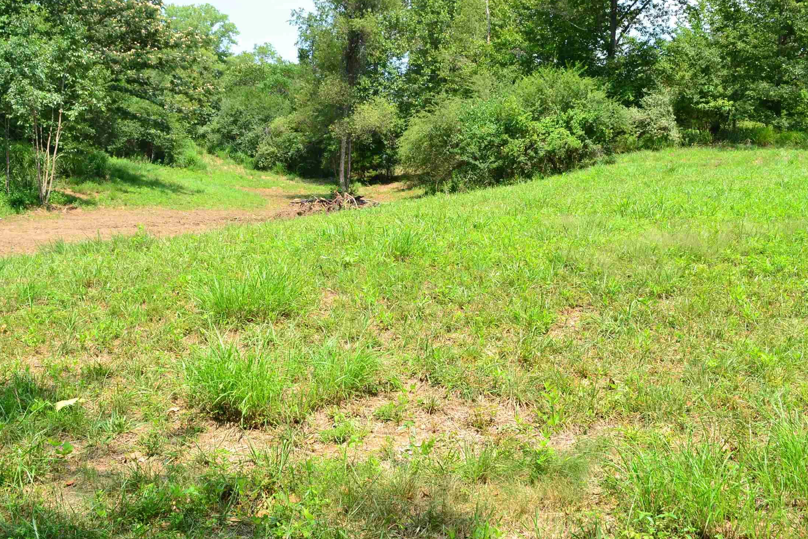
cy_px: 210
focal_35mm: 38
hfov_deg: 50.7
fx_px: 853
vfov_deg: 34.9
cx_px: 408
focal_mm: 18
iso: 100
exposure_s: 1/125
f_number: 7.1
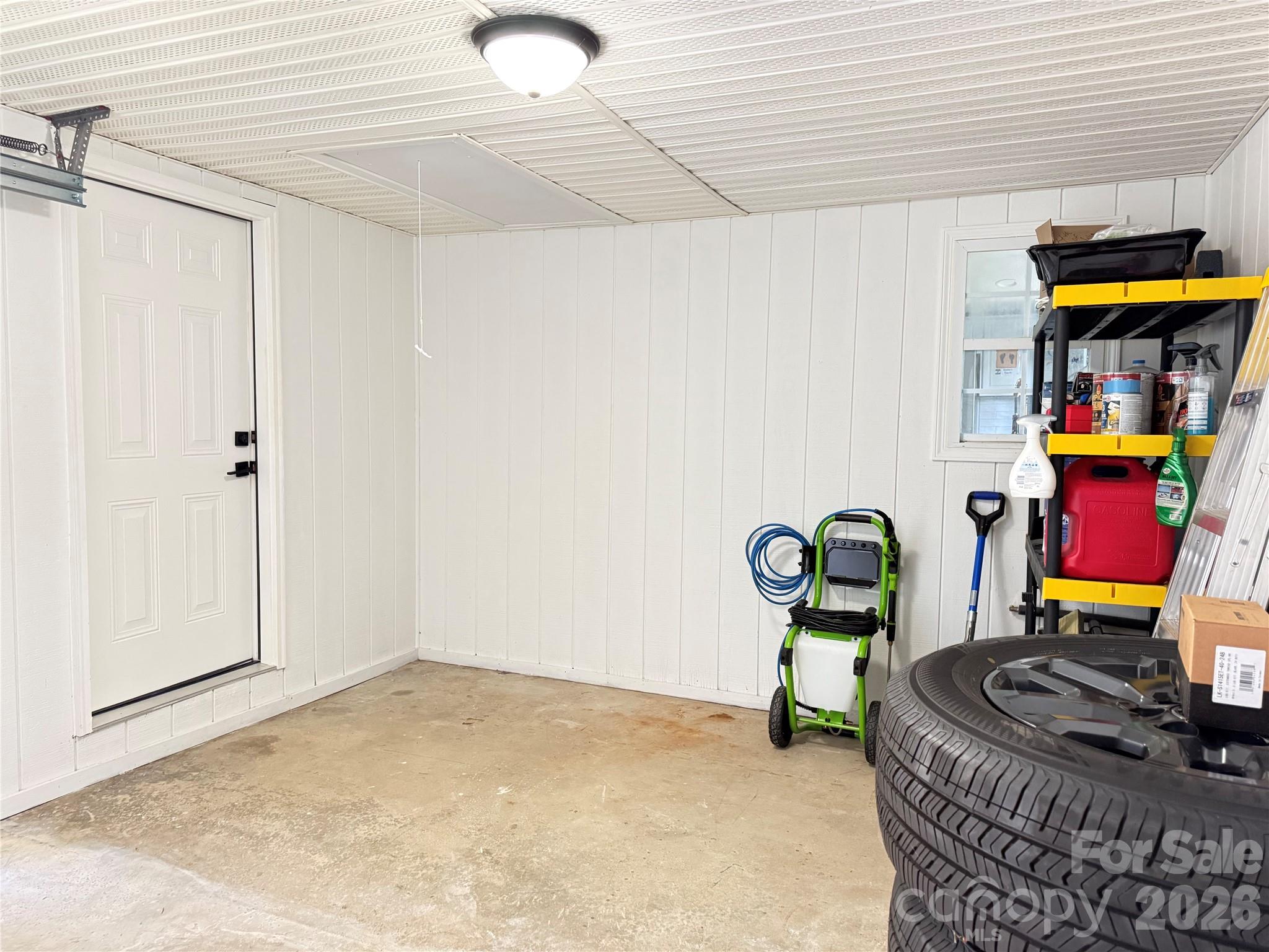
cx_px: 634
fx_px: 880
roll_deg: -0.4
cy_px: 476
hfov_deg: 71.6
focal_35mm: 24
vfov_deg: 56.8
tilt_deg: -3.9
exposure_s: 1/60
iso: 800
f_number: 1.78
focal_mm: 6.76
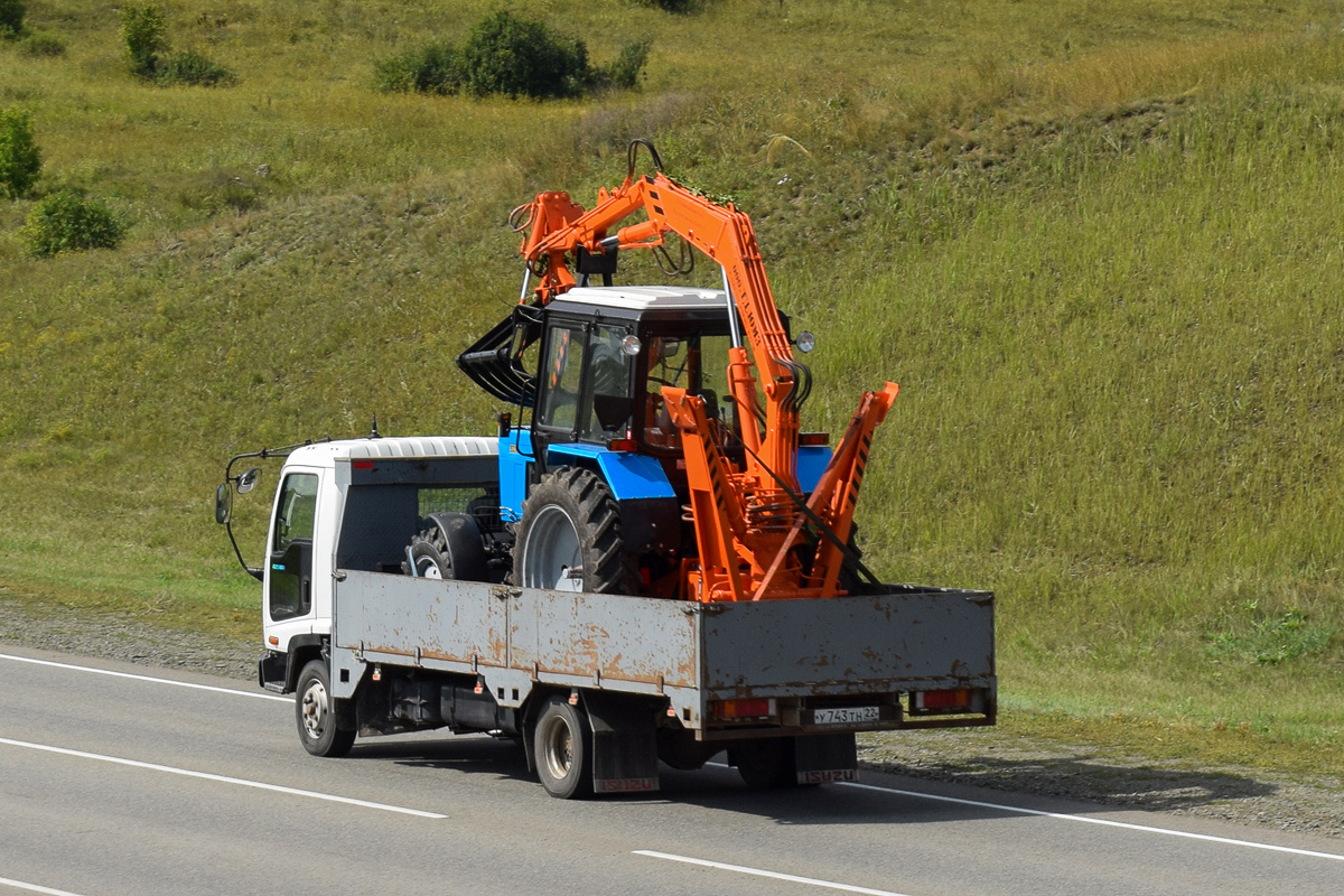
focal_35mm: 82
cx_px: 672
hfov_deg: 24.6
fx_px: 3080
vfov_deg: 16.6
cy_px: 448
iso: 200
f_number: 10
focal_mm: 55
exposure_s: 1/400
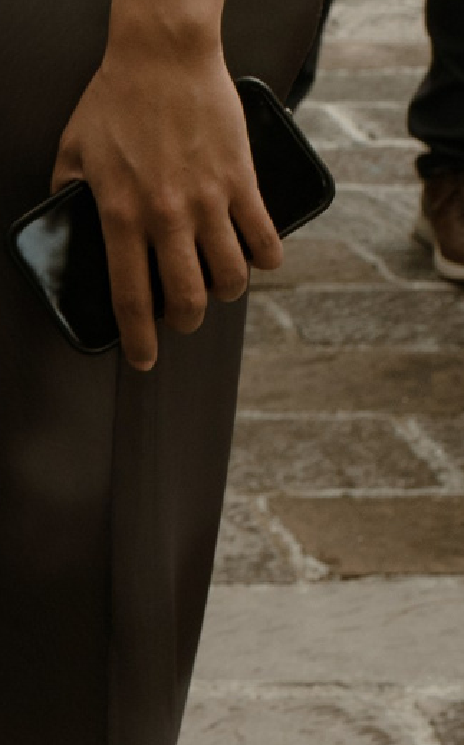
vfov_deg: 15.7
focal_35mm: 121
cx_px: -932
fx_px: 2452
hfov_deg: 8.8
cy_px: -403
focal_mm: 16
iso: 100
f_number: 4.5
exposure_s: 1/200
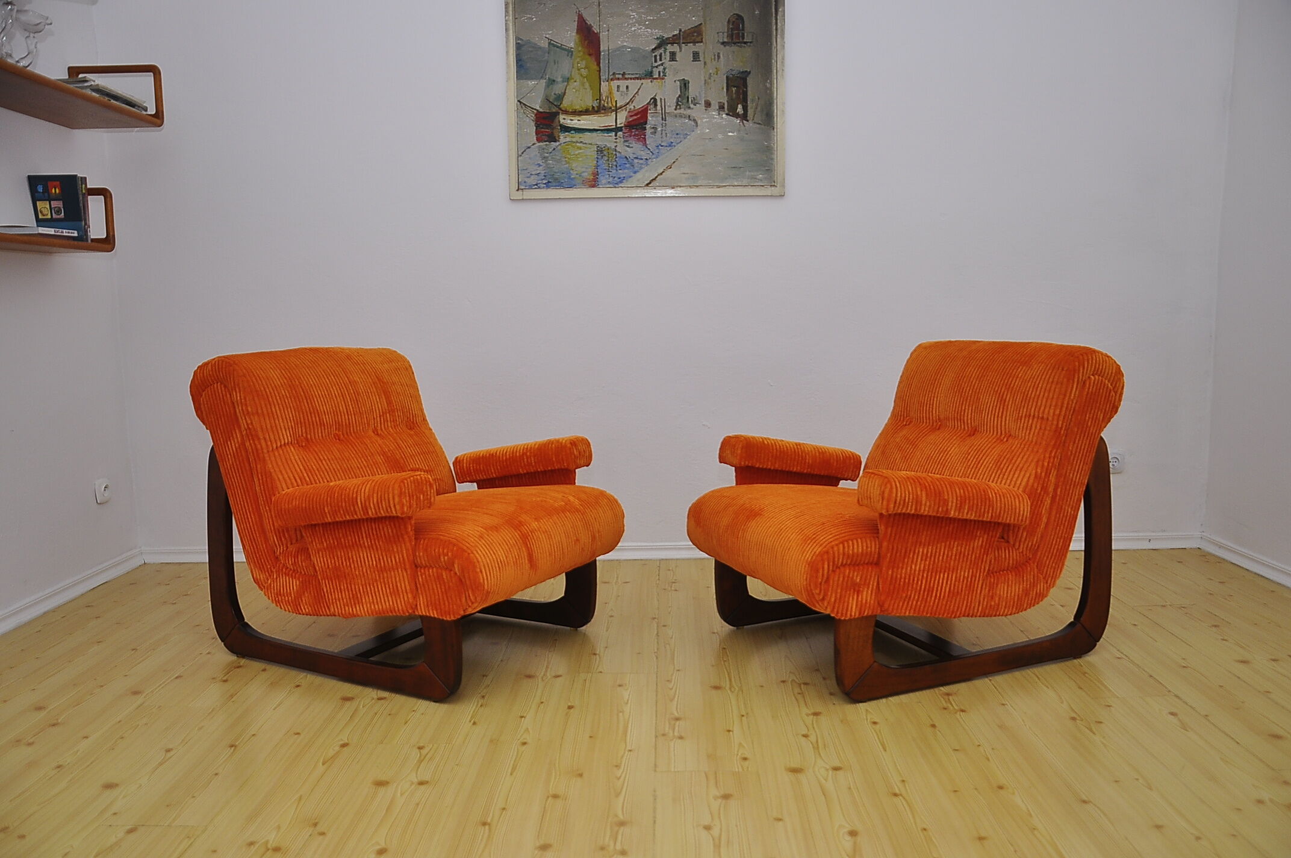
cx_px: 646
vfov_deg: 47.8
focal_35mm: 27
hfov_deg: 67.4
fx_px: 967
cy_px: 429
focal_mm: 18
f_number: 3.5
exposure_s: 1/200
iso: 200
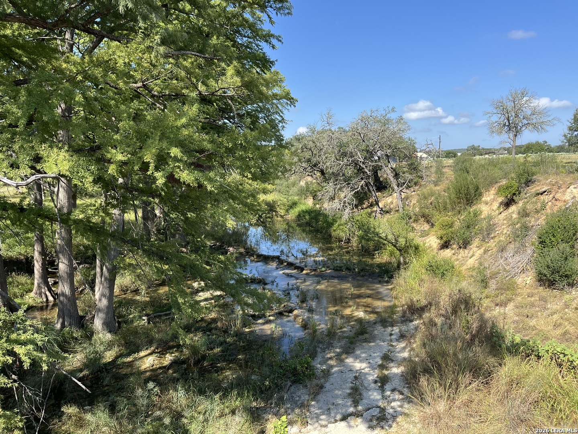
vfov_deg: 53.1
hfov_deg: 67.3
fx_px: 434
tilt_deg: -6.1
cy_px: 217
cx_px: 289
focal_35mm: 26
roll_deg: +2.1
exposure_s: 1/1600
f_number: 1.6
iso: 50
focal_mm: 5.1
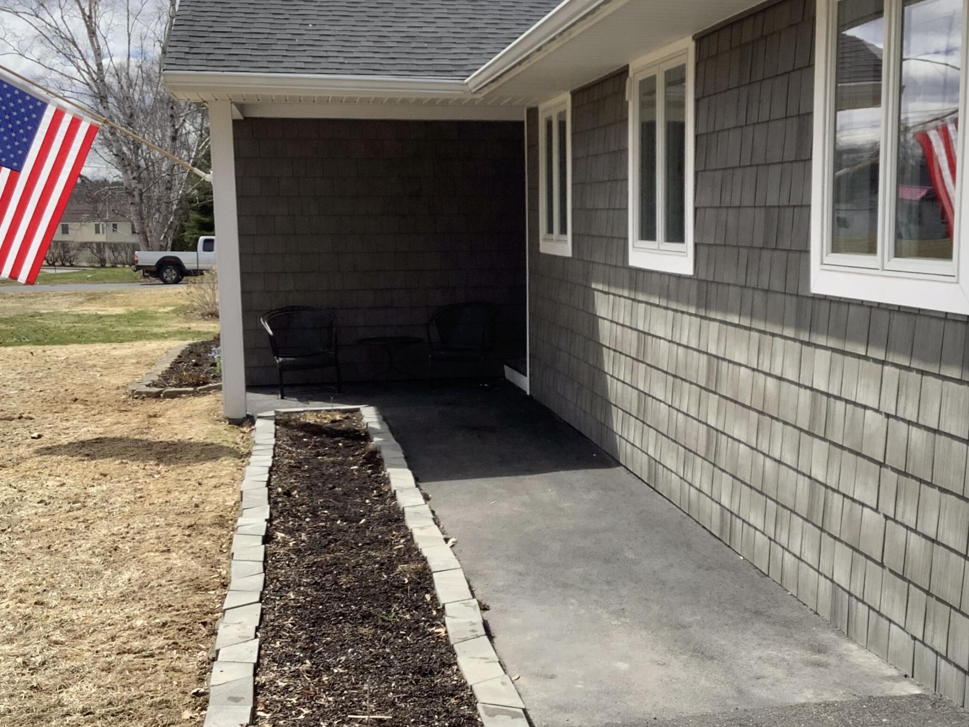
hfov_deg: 41.9
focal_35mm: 45
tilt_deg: -5.7
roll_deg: +0.4
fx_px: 1260
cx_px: 565
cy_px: 357
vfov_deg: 32.2
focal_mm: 3.3
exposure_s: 1/1253
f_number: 2.4
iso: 25
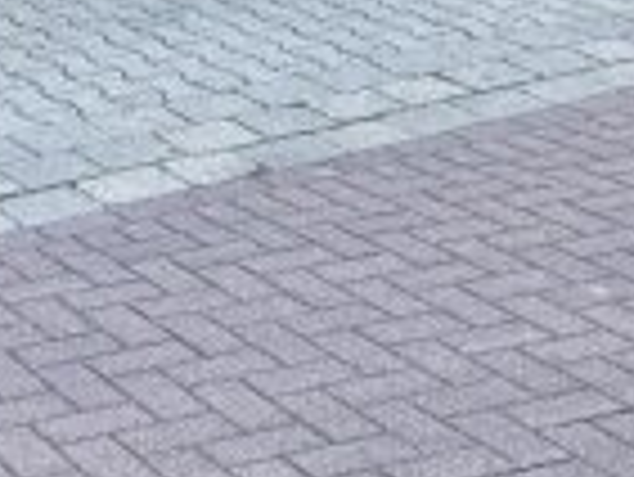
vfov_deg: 12.0
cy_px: -504
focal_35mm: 109
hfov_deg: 16.9
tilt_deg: -1.7
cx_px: -211
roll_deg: +0.7
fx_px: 1998
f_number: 1.78
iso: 80
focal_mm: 6.86
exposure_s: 1/531
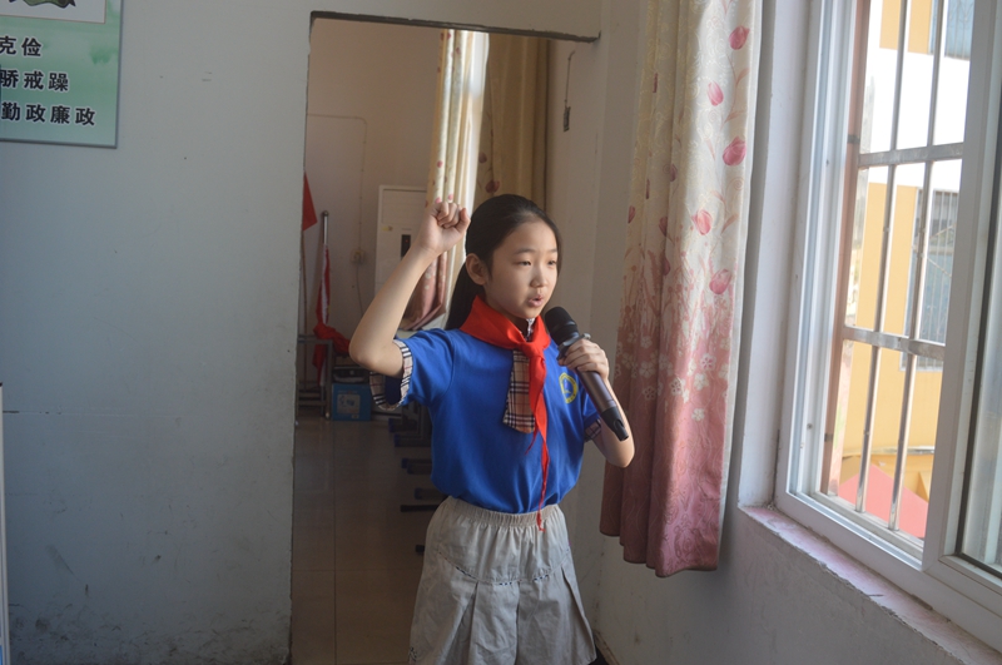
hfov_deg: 59.6
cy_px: 332
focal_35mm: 32
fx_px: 876
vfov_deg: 41.6
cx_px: 501
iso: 400
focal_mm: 21
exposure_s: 1/100
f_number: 5
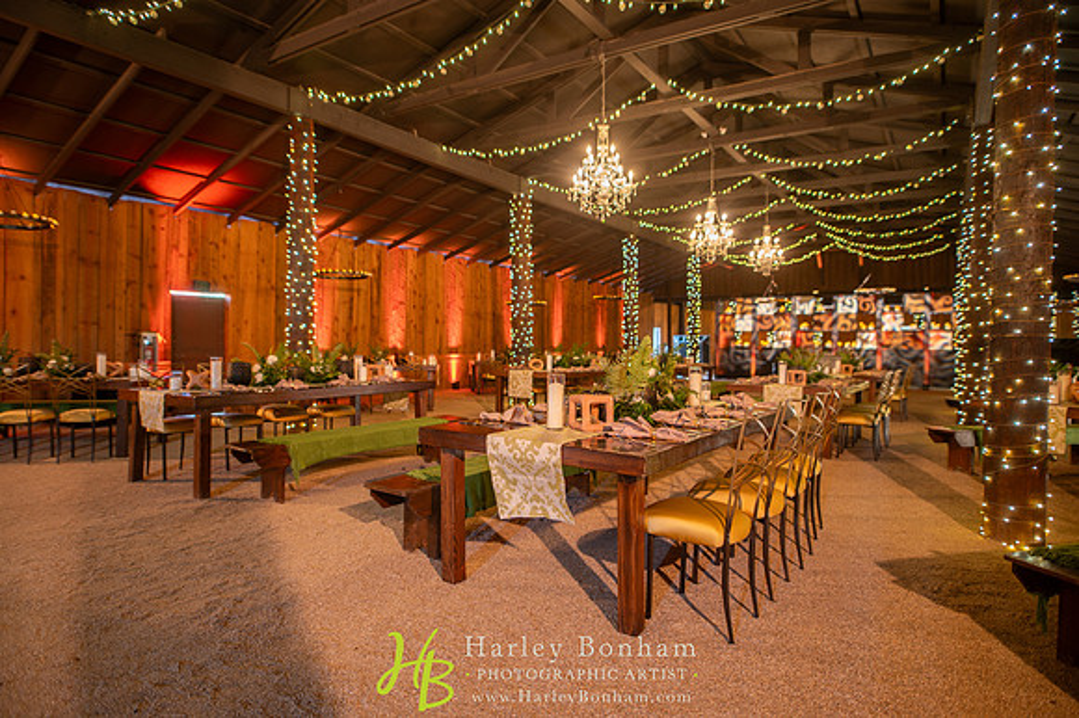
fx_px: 599
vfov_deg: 61.9
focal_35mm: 20
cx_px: 540
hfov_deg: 84.0
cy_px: 359
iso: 100
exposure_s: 1/25
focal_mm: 20
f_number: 2
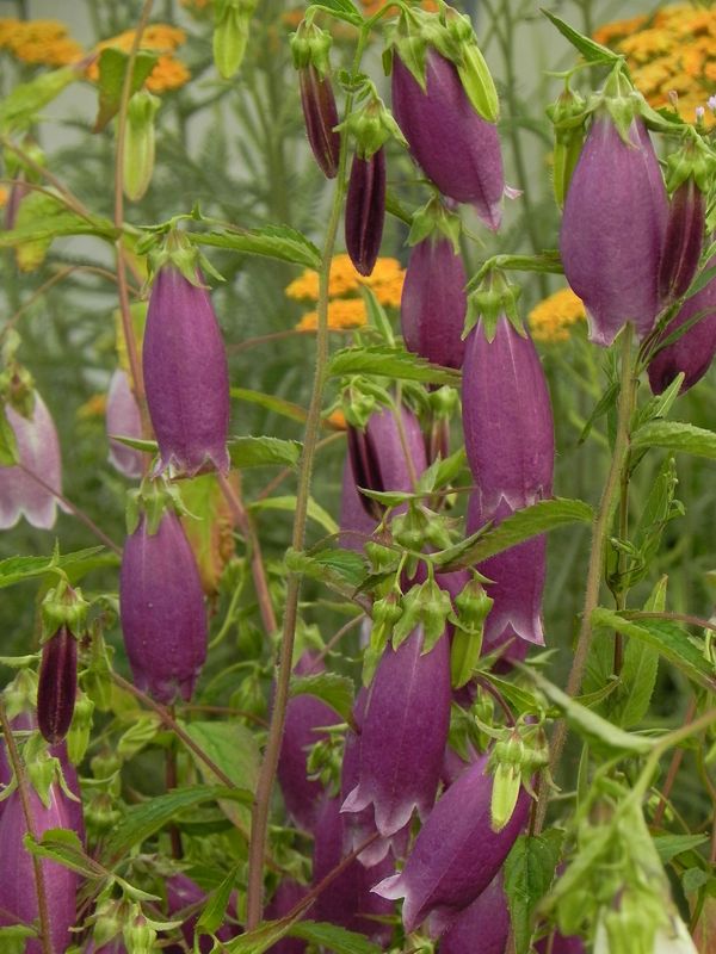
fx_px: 6812
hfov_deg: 6.0
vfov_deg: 8.0
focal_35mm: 247
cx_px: 358
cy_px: 477
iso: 160
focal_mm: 44
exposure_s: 1/320
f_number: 5
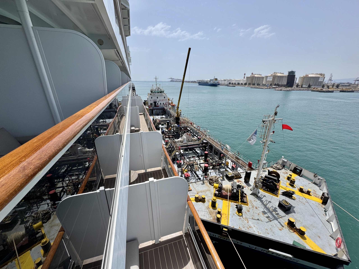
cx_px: 180
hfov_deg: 102.1
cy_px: 134
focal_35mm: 14
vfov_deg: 85.7
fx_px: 145
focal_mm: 2.22
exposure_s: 1/2415
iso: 50
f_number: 2.2
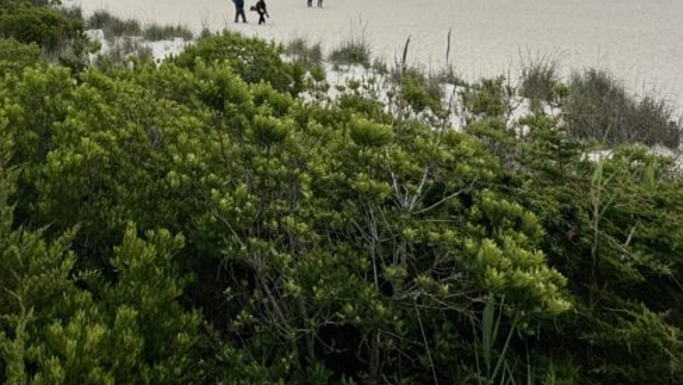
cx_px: 46
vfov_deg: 31.3
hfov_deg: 52.2
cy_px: -69
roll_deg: +0.7
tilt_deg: +1.1
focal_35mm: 32
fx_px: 580
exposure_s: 1/2985
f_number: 2.2
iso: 50
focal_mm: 2.22
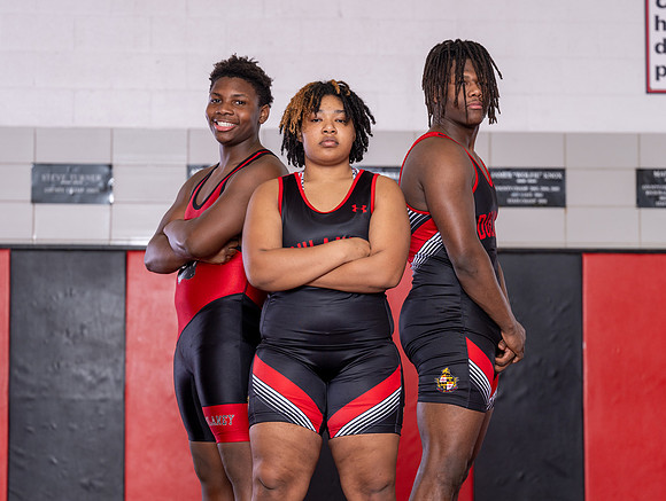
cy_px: 263
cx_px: 353
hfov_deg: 19.2
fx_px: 1971
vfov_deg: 14.5
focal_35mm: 102
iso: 125
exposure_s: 1/160
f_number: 2.8
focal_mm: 74
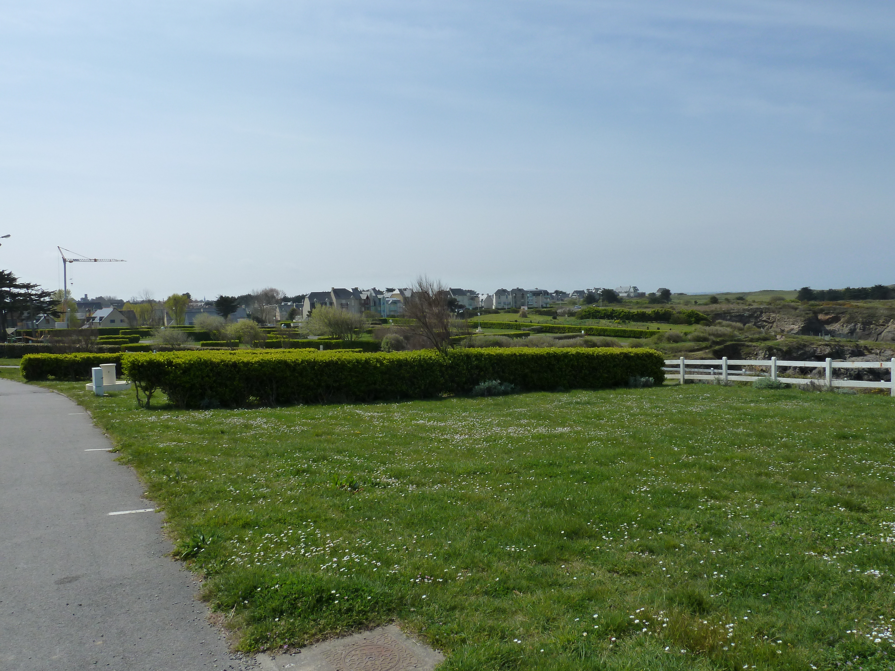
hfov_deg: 69.4
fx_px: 646
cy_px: 336
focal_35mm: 25
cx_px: 448
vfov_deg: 54.9
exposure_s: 1/500
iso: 125
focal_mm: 4.1
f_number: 5.6
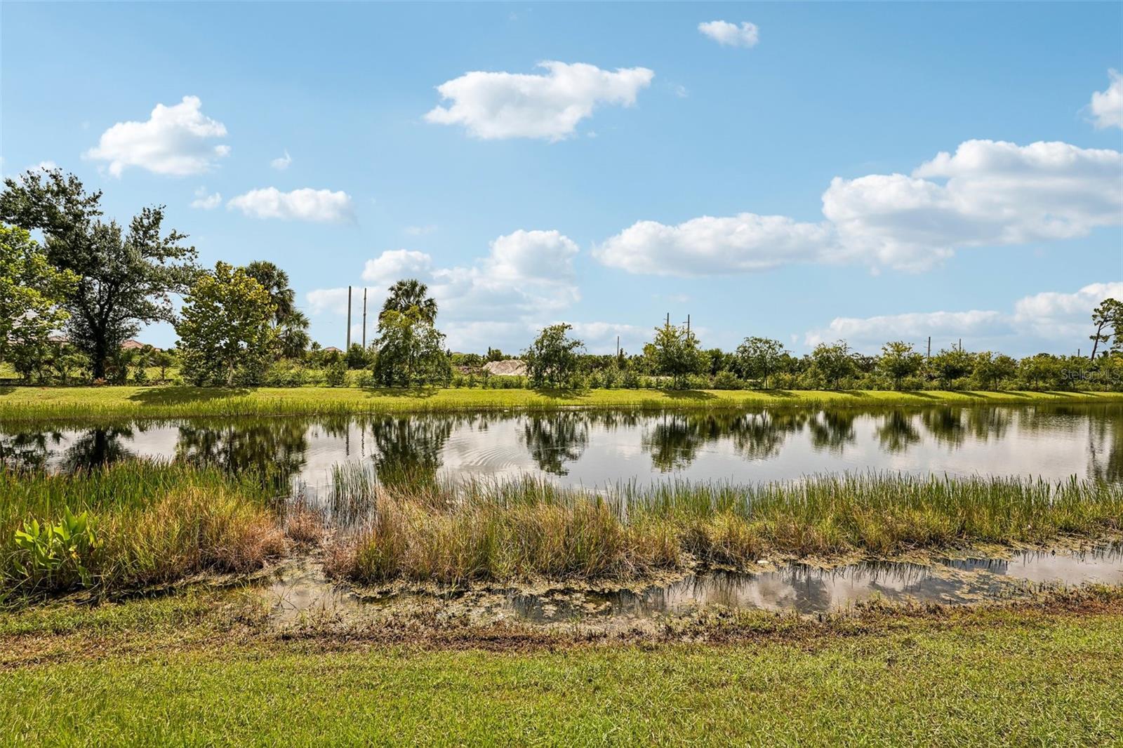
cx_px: 562
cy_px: 374
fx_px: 499
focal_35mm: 16
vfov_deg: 73.7
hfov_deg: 96.7
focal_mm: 16
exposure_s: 1/1600
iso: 400
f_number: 8
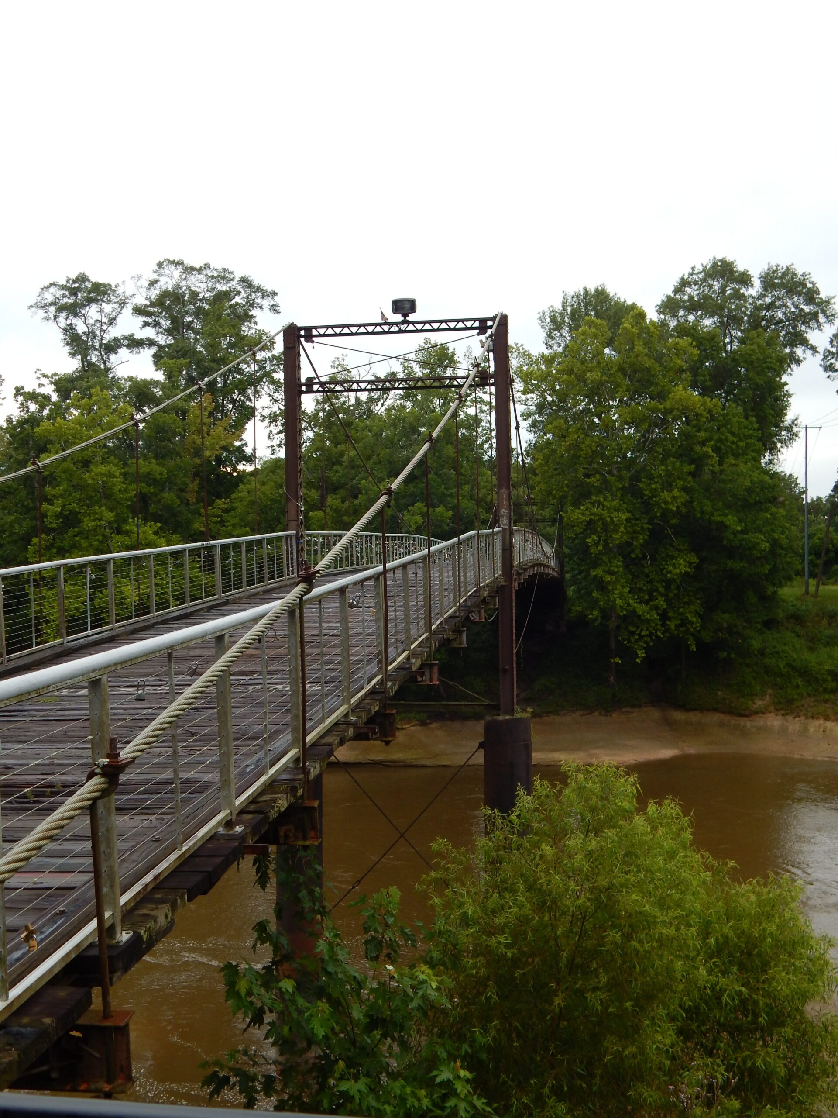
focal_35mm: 34
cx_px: 419
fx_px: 1097
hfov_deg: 41.8
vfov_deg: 54.0
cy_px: 559
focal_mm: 6.1
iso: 125
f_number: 3.3
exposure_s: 1/80
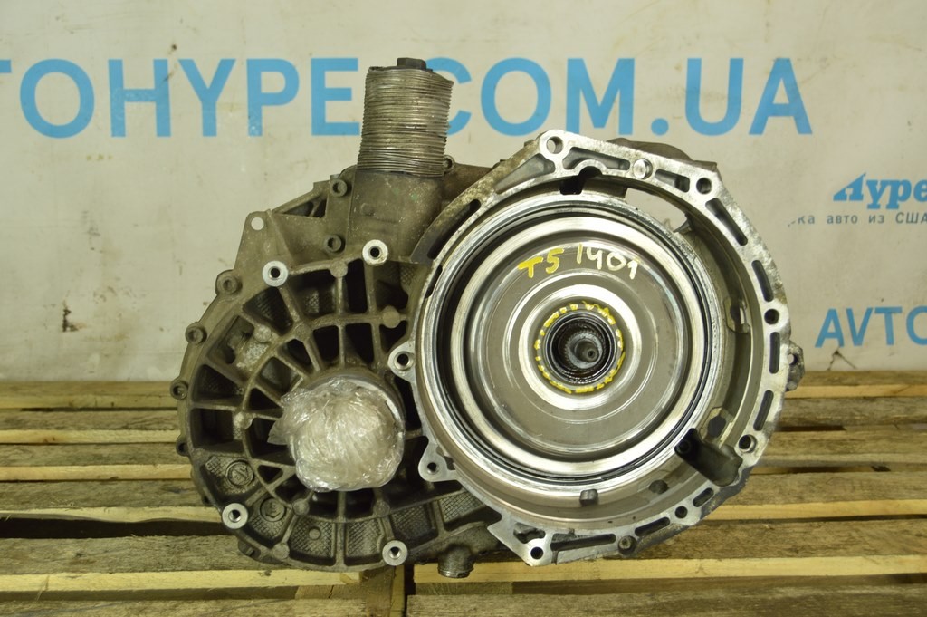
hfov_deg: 43.6
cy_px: 308
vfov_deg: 29.8
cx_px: 464
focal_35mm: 45
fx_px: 1158
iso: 400
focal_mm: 30
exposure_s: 1/30
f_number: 5.6
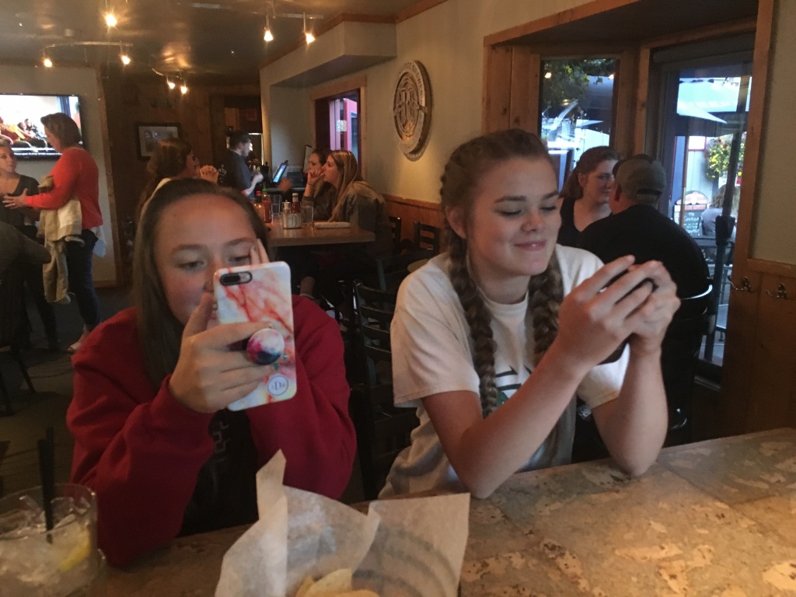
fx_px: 667
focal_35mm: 29
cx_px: 398
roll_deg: +1.0
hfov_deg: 61.7
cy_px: 298
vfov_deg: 48.2
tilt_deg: -11.9
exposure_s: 1/15
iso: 500
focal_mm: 4.15
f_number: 2.2
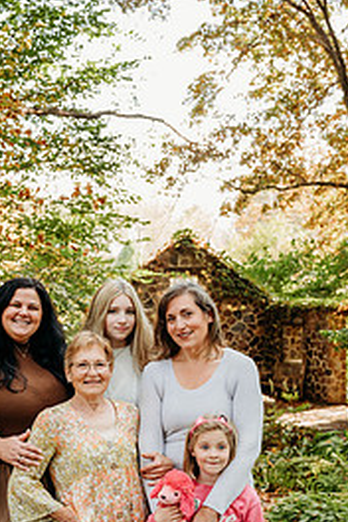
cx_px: 97
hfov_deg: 23.2
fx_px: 841
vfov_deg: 33.9
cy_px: 380
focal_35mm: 58
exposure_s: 1/320
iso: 500
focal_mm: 34
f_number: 4
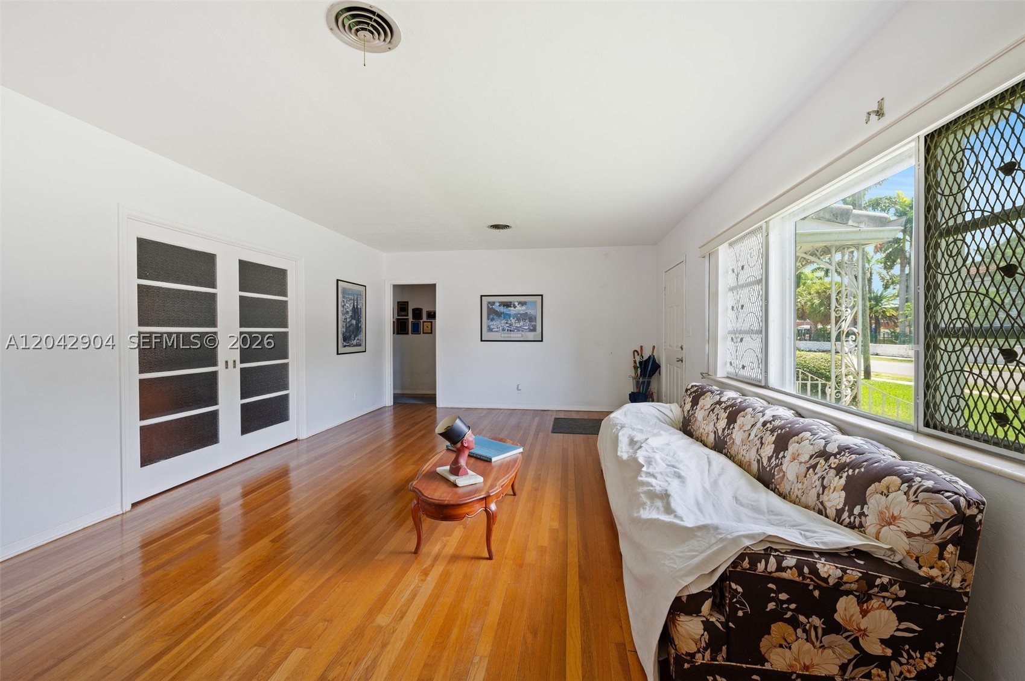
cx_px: 512
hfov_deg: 104.3
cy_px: 340
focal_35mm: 14
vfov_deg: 81.1
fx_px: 398
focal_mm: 14
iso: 200
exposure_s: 1/6
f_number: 8
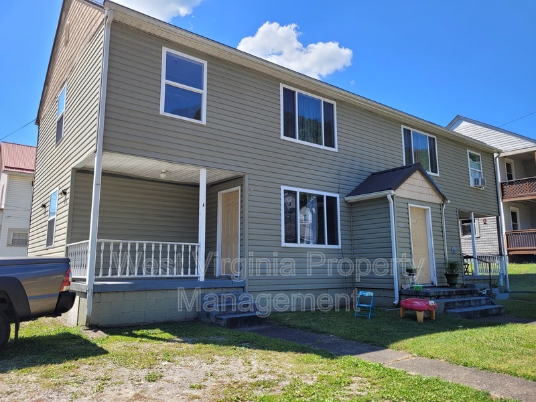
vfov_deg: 53.1
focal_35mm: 26
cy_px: 201
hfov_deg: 67.3
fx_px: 403
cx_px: 268
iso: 40
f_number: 1.8
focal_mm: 5.4
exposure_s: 1/1272
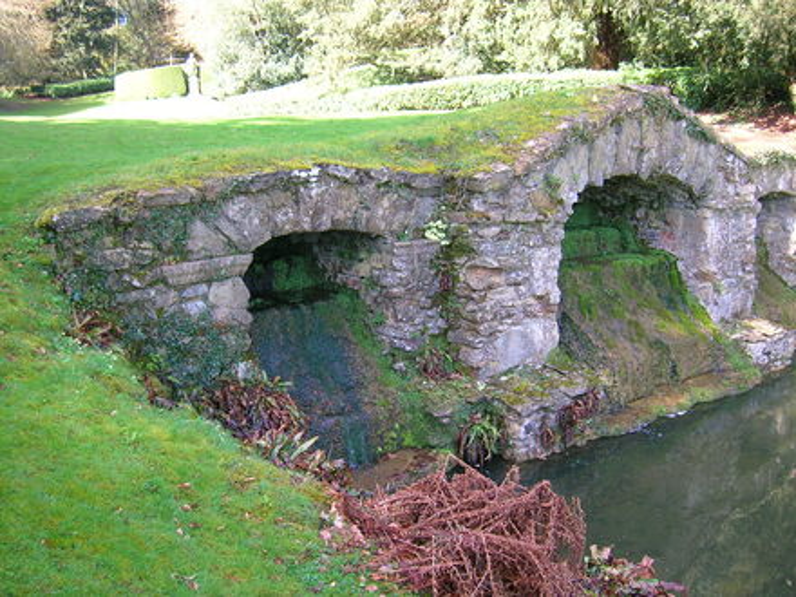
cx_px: 398
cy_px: 298
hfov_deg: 52.6
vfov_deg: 40.7
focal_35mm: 35
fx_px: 805
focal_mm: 5.8
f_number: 2.9
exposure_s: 1/45
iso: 50
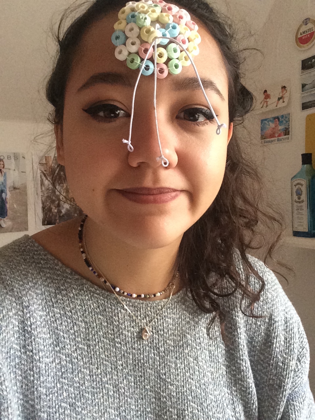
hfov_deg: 42.9
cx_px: 158
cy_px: 210
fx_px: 400
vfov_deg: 55.4
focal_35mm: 33
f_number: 2.4
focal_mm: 2.15
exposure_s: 1/30
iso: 320
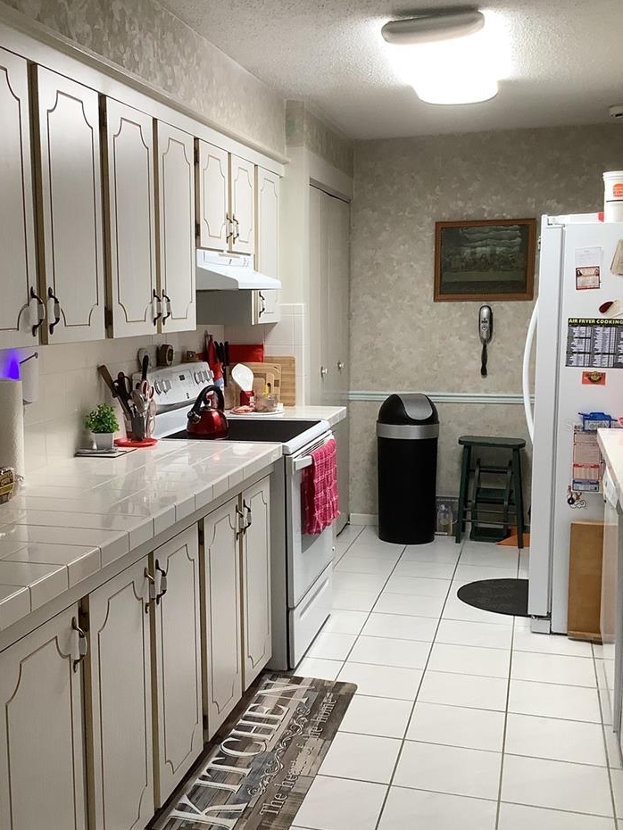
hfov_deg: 35.7
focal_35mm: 40
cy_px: 425
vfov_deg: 46.8
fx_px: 959
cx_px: 227
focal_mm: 3.3
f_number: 2.4
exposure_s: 1/60
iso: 64
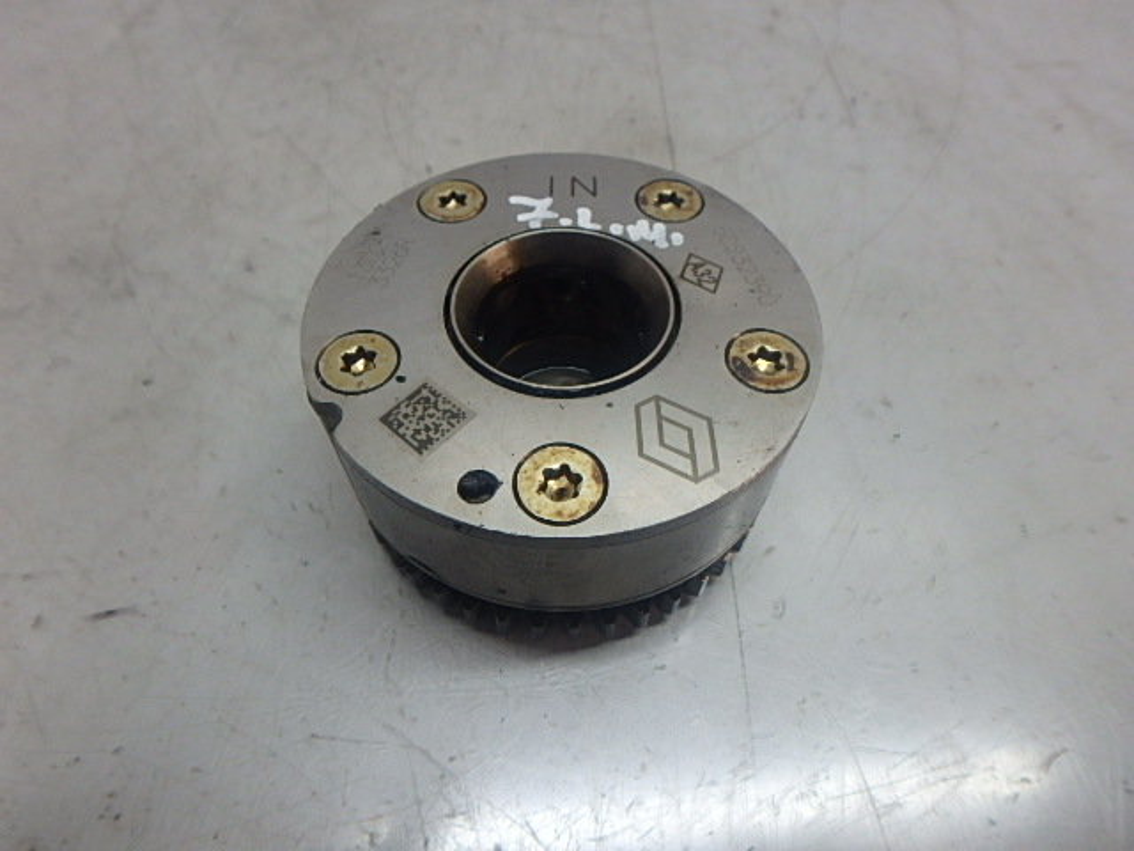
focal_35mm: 21
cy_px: 426
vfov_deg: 63.4
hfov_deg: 79.0
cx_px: 567
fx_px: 688
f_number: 3.5
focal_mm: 3.7
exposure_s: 1/50
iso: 200
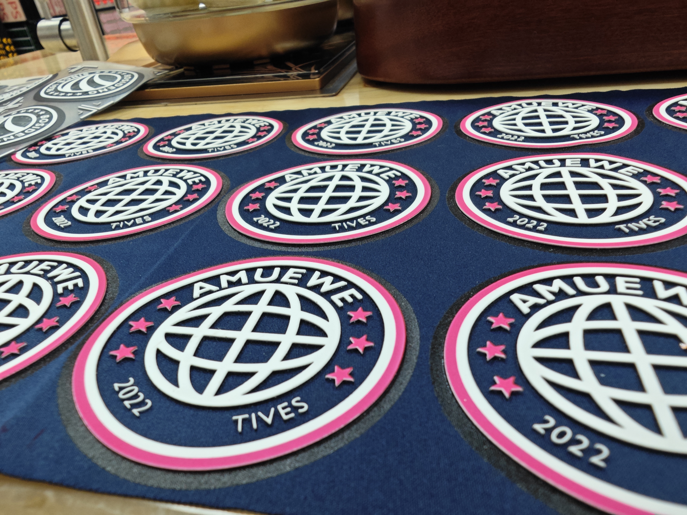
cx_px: 344
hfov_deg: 73.9
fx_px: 456
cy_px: 258
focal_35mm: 23
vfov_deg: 58.9
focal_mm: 2.03
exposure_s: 1/50
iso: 80
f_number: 1.8
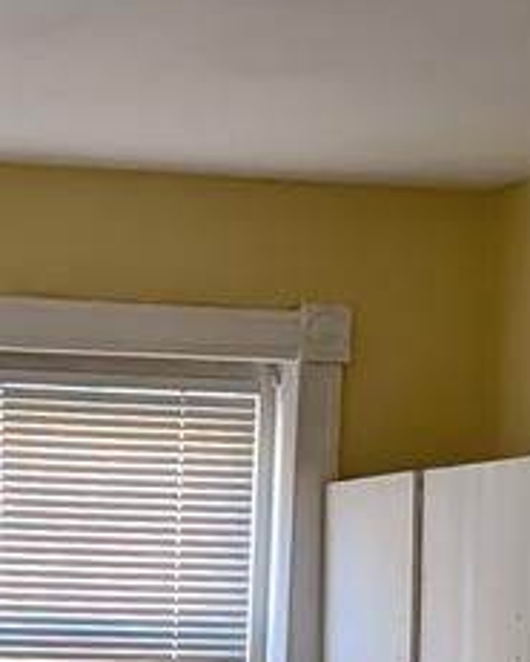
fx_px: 3057
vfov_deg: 11.5
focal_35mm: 156
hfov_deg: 9.8
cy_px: 1161
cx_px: 6
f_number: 1.68
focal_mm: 6.9
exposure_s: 1/146
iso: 87
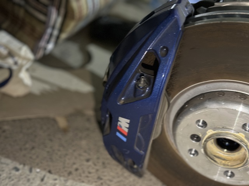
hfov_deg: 39.7
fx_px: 345
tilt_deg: -37.5
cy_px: 93
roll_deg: -17.5
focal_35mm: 48
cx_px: 124
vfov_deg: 30.2
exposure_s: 1/25
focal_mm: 6.86
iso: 800
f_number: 1.78
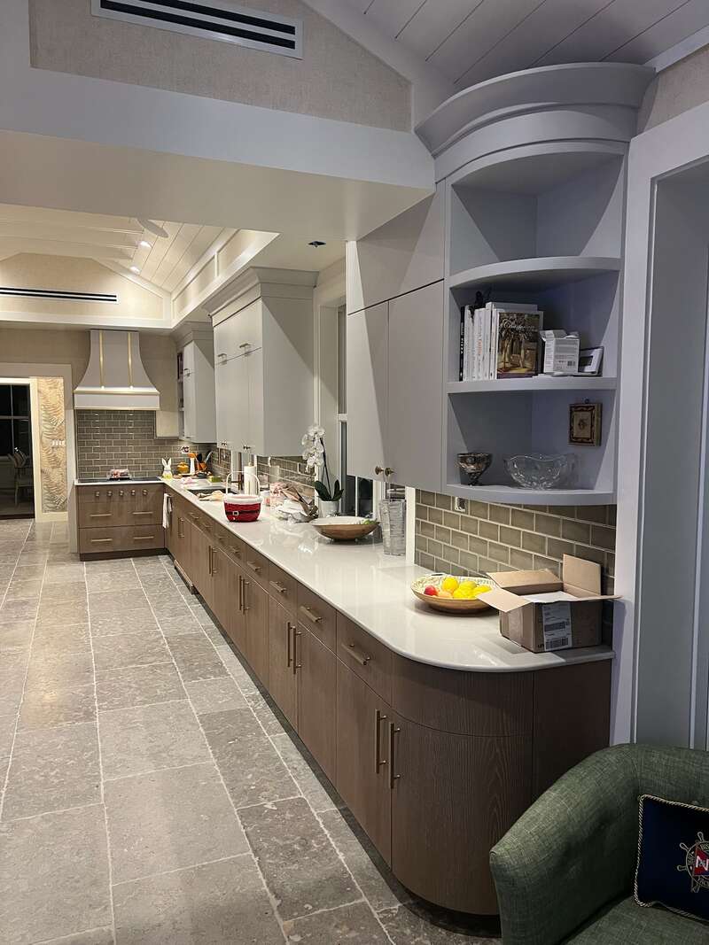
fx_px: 710
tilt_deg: -4.9
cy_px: 472
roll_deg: -0.2
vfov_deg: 67.3
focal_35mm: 26
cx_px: 354
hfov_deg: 53.1
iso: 250
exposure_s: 1/60
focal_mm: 5.7
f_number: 1.5
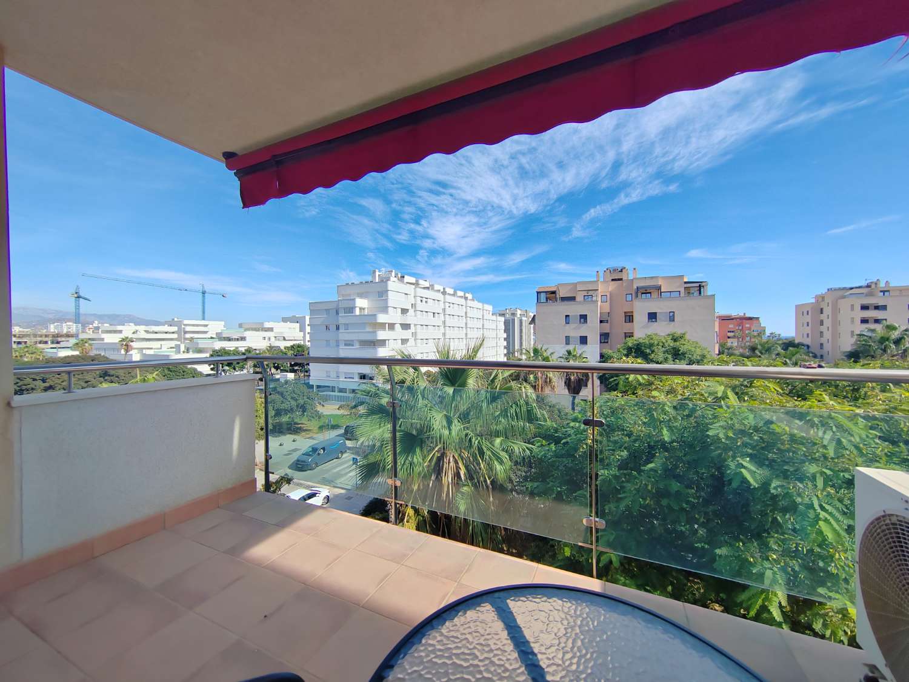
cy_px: 341
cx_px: 454
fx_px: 341
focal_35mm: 13
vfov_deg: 89.9
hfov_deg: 106.2
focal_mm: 2.16
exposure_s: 1/850
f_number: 2.2
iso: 100
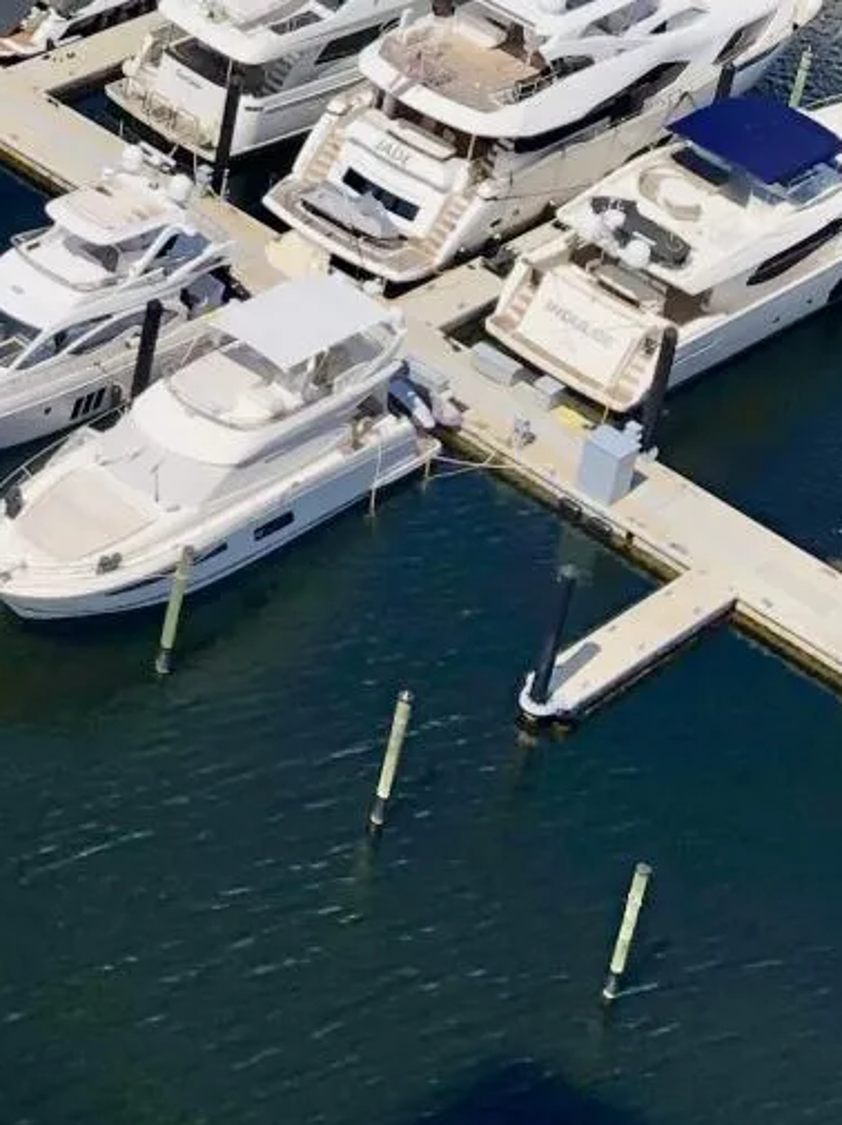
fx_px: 3605
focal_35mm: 111
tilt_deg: -21.4
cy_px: -339
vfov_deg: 16.7
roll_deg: -8.4
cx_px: -42
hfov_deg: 13.1
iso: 20
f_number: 1.8
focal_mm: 4
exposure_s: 1/2857
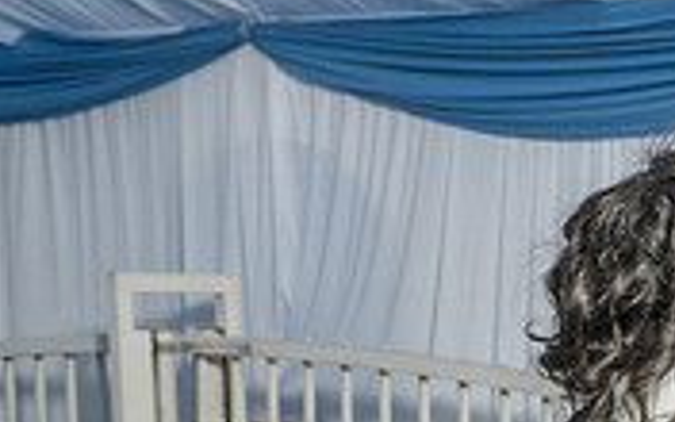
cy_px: 1185
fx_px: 3091
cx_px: 876
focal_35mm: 168
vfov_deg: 7.1
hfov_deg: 12.1
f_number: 4.5
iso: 250
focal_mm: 24
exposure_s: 1/160
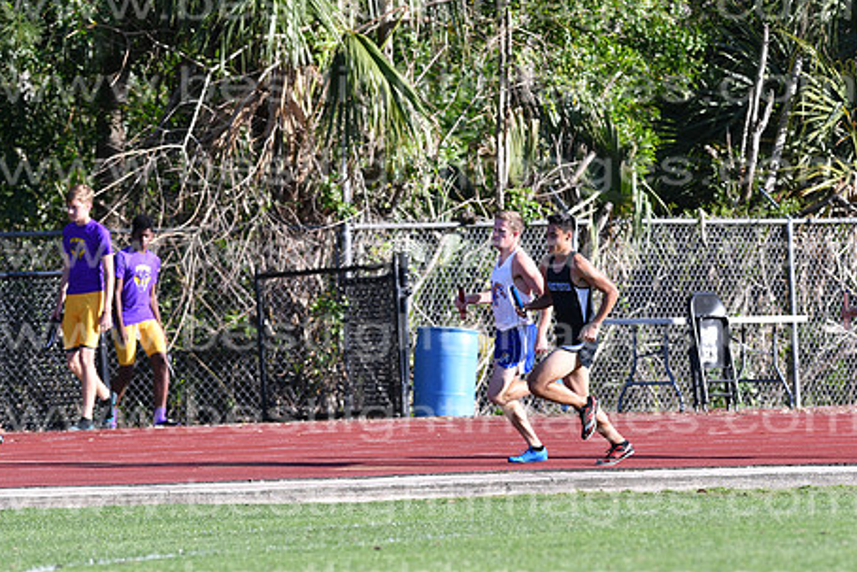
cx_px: 432
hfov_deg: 3.6
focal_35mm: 575
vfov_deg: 2.4
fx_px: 13692
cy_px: 295
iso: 320
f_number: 5.6
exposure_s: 1/1000
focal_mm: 300
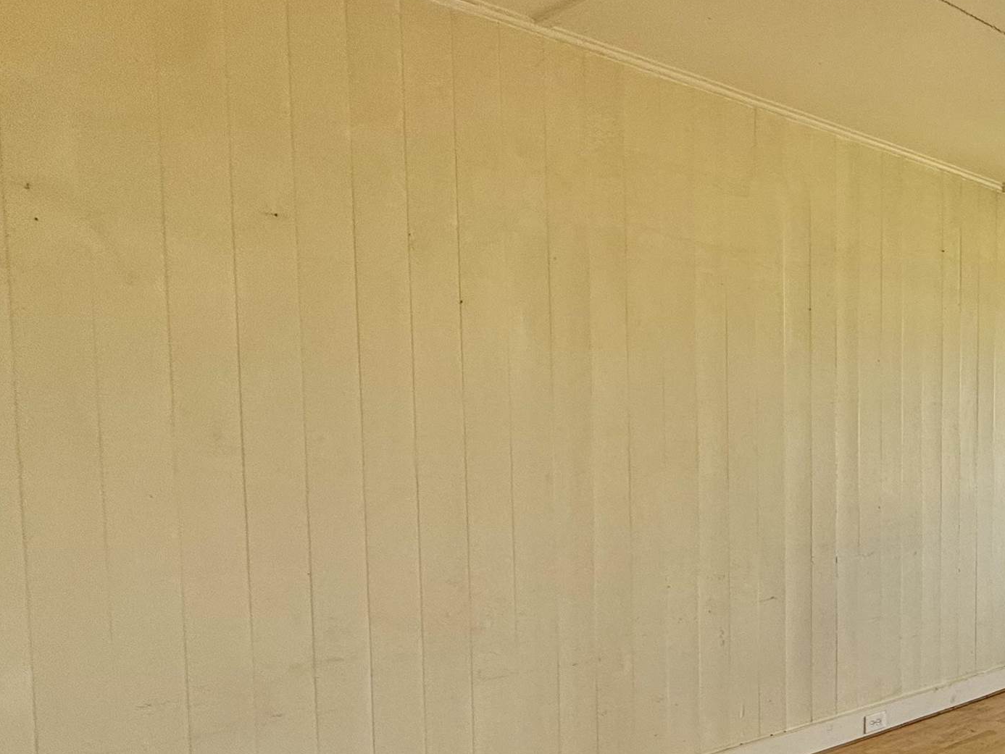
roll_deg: -0.4
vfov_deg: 45.0
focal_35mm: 31
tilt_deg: -2.8
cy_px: 479
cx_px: 1030
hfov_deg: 47.2
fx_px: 900
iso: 64
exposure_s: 1/115
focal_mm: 2.22
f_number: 2.2
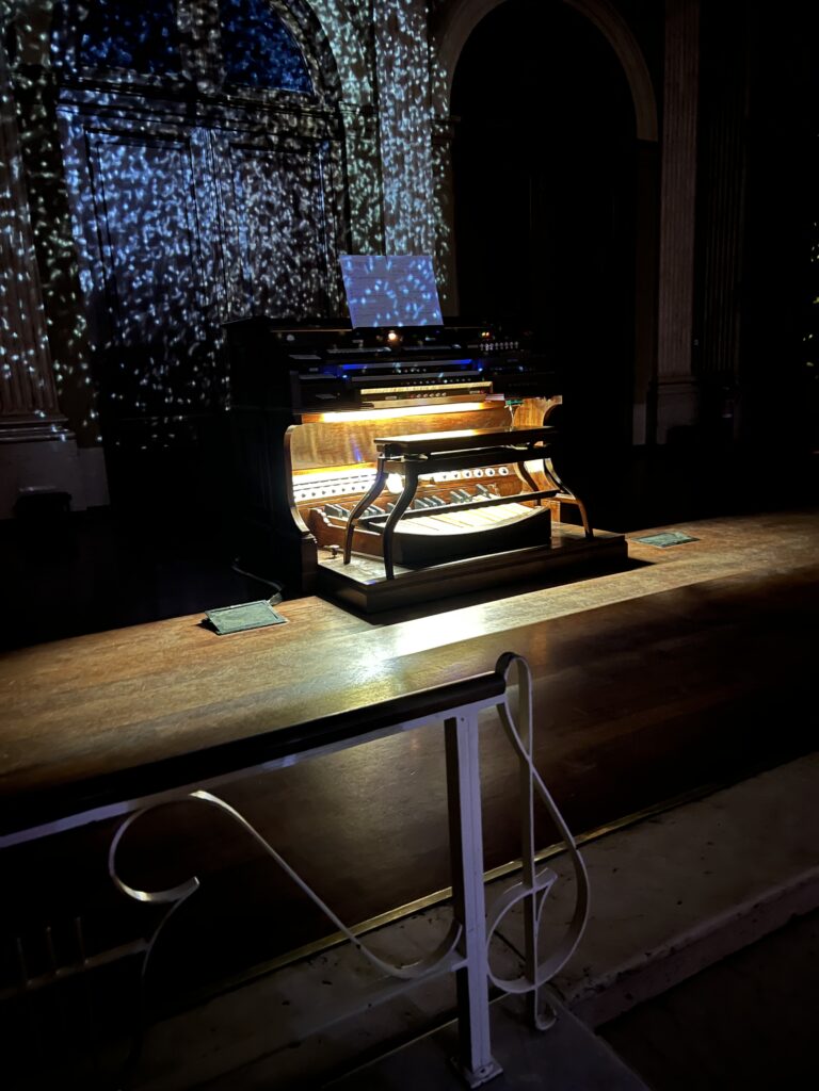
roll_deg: +3.0
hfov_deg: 53.1
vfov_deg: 67.3
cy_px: 546
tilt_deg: -12.5
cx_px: 410
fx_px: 820
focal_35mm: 26
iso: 500
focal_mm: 5.7
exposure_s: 1/2
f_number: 1.5
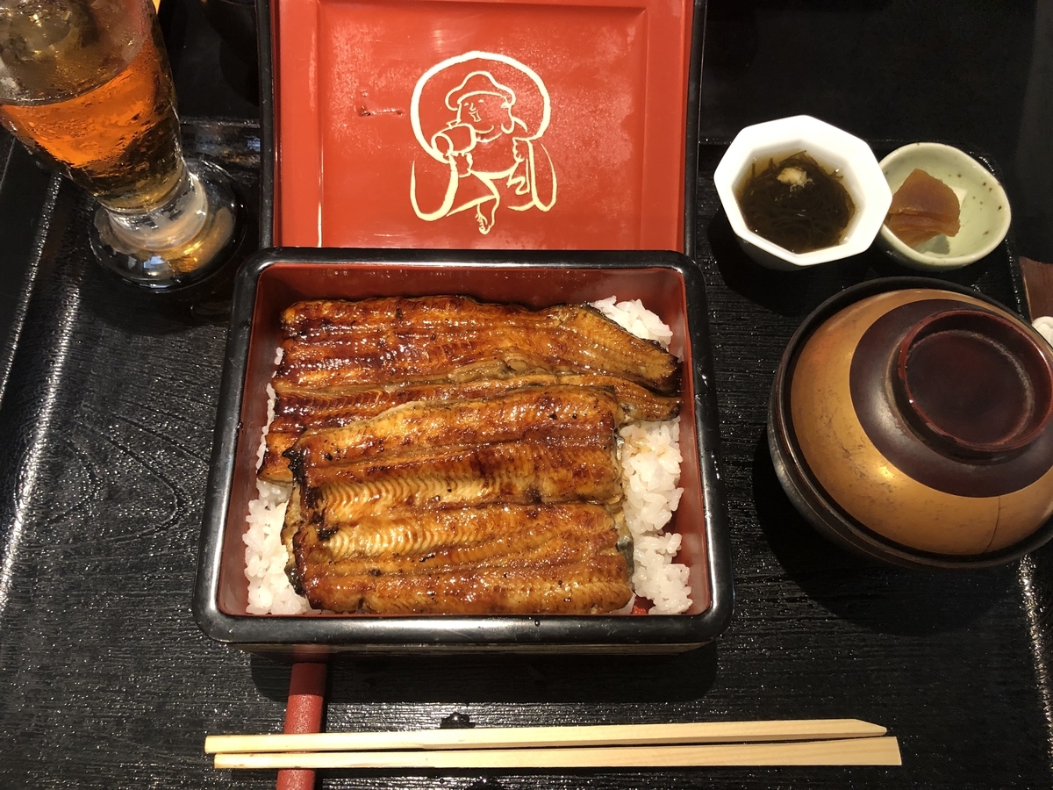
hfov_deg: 63.4
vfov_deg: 49.7
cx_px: 526
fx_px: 852
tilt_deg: -67.9
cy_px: 395
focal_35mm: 28
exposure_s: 1/15
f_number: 1.8
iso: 100
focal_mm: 3.99
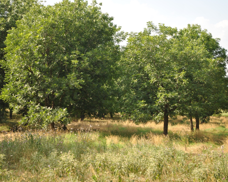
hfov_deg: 20.5
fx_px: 631
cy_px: 91
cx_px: 101
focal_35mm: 94
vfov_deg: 16.4
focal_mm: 55
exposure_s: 1/160
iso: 100
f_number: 6.3
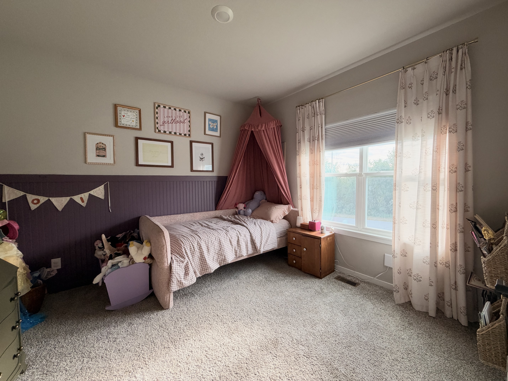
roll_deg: +0.2
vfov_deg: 85.7
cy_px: 190
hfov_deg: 102.1
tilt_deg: -2.4
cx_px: 254
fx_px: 205
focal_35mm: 14
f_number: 2.2
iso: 320
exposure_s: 1/120
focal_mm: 2.22
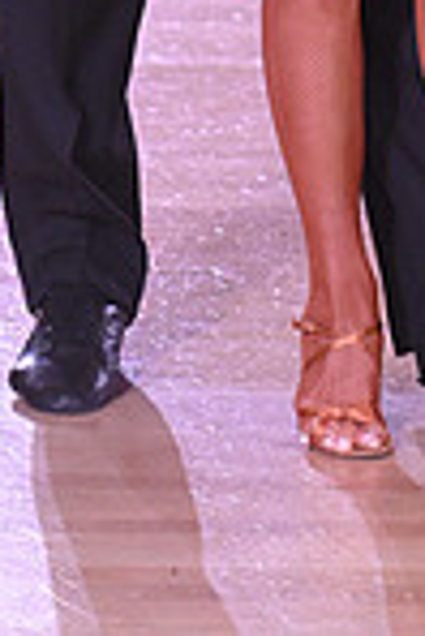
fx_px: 6572
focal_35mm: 372
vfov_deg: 5.4
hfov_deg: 3.7
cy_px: -602
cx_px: 264
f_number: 5
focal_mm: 95
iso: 2500
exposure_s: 1/320
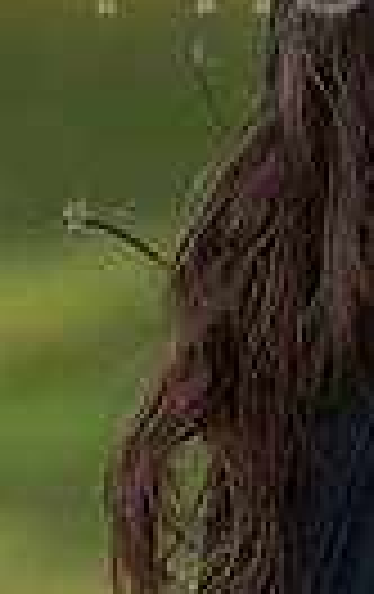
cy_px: -230
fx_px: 11253
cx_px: 593
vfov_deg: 3.0
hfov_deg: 1.9
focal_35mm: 693
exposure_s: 1/250
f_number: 6.3
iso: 200
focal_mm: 200
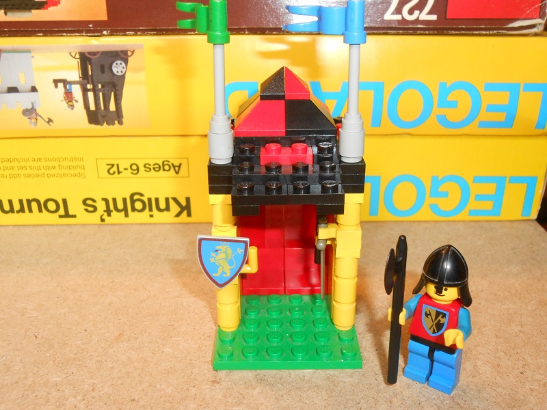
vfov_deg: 37.7
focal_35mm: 38
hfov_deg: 49.0
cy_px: 205
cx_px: 274
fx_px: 600
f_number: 4.2
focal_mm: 6.8
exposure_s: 1/10
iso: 400
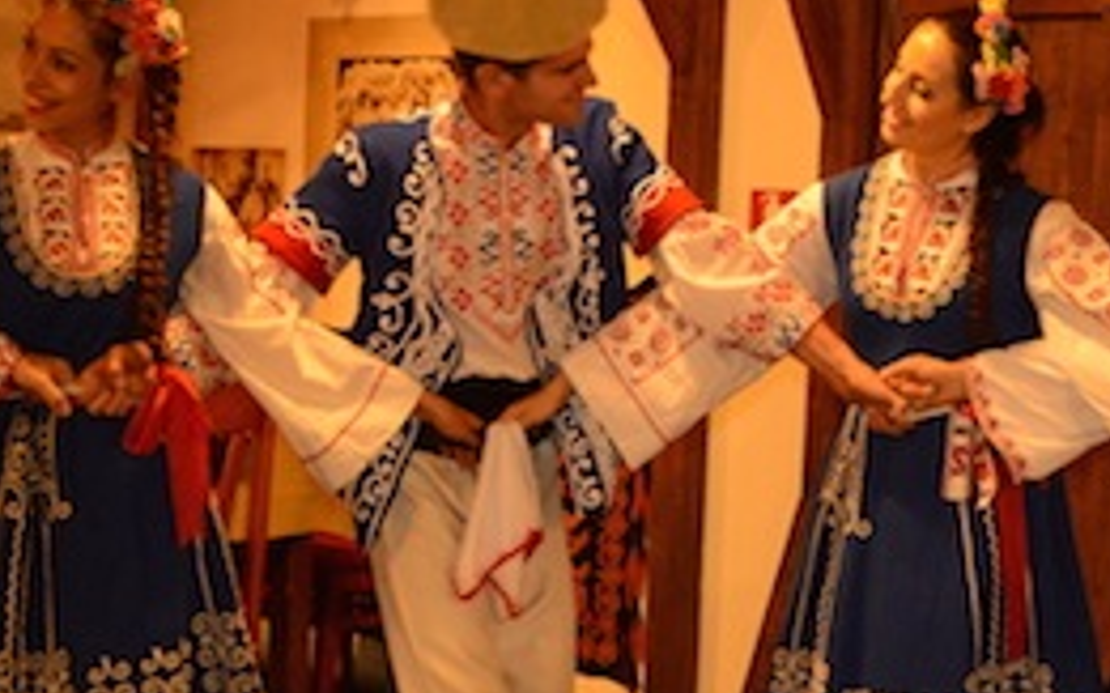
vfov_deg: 14.5
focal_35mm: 90
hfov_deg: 22.8
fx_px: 2722
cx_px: 821
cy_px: 491
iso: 800
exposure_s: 1/6
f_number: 3.8
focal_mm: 22
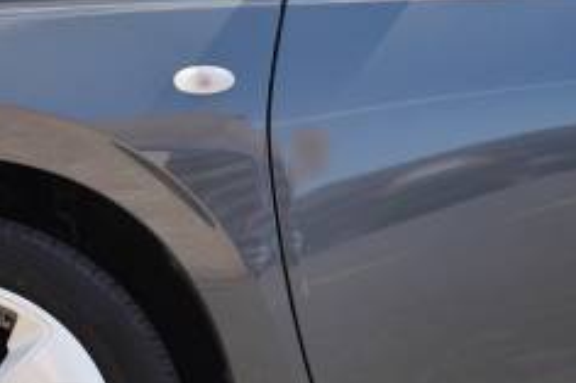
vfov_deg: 9.6
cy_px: 298
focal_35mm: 143
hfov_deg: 14.0
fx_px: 2285
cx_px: -61
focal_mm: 52.7
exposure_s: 1/160
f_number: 4
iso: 100
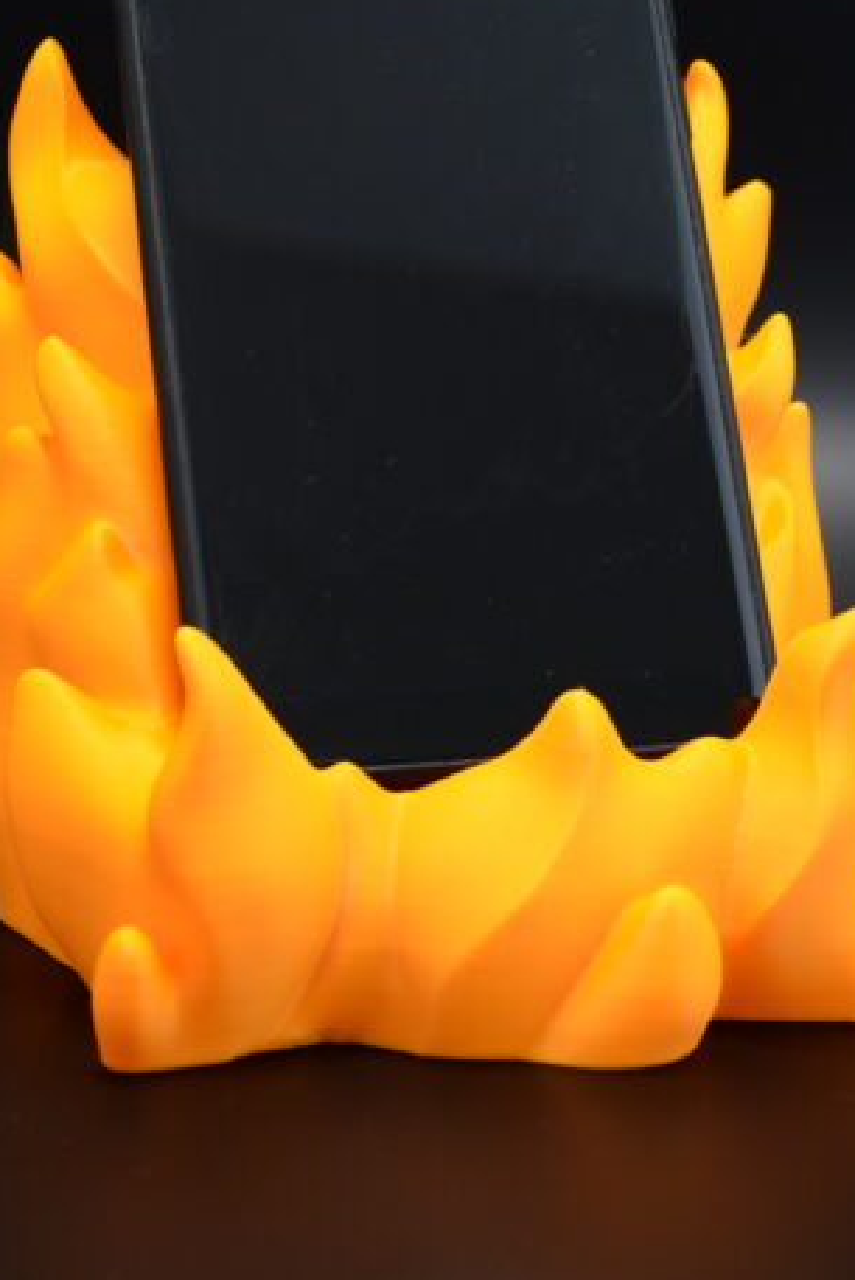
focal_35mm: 118
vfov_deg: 17.3
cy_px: 331
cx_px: 432
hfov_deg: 11.6
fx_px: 4200
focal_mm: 40
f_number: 4.5
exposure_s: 1/60
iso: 640
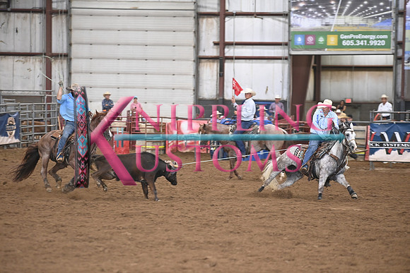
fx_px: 2278
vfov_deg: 6.9
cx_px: 205
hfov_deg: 10.3
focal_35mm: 200
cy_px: 136
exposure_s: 1/250
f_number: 3.2
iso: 2500
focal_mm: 200
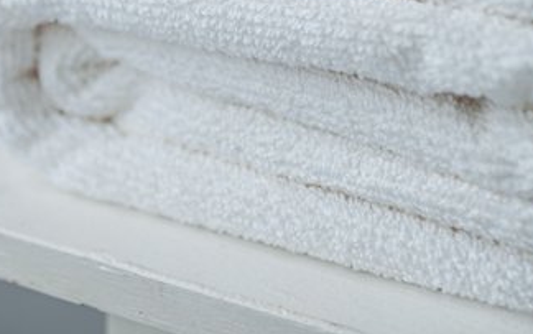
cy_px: -30
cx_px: 189
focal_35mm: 88
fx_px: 1279
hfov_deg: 23.5
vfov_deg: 14.5
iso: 100
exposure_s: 1/160
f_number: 2
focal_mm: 35
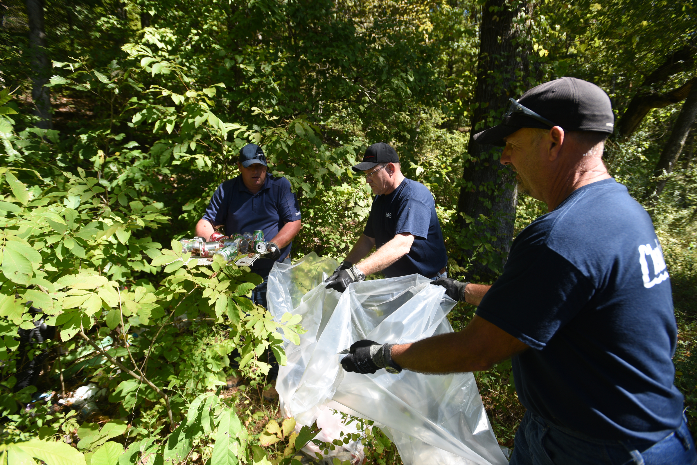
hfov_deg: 93.3
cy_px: 232
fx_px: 329
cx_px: 348
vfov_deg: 70.5
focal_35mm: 17
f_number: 4
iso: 125
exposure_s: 1/400
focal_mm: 17
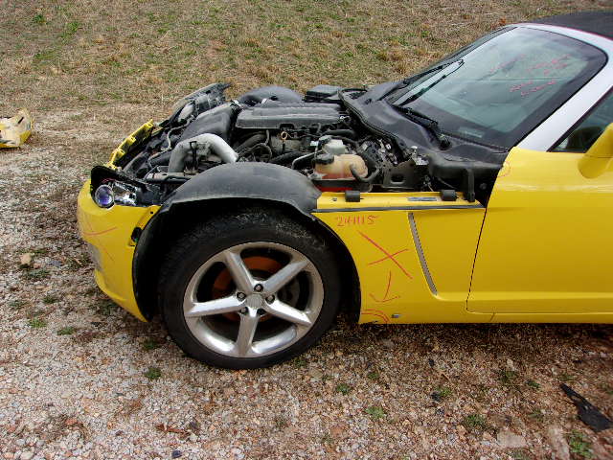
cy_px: 230
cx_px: 306
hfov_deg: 65.3
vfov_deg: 51.4
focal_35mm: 27
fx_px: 478
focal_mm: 4.9
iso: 80
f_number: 3
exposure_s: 1/400
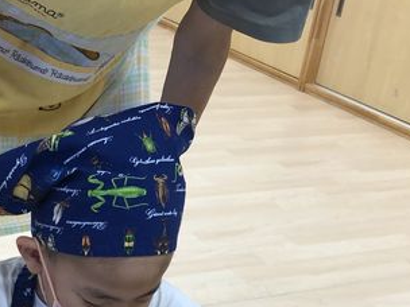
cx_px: 49
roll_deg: -5.0
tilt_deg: -33.5
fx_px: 817
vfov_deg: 20.0
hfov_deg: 27.3
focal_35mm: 69
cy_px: 365
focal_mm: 3.99
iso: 25
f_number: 1.8
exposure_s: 1/30
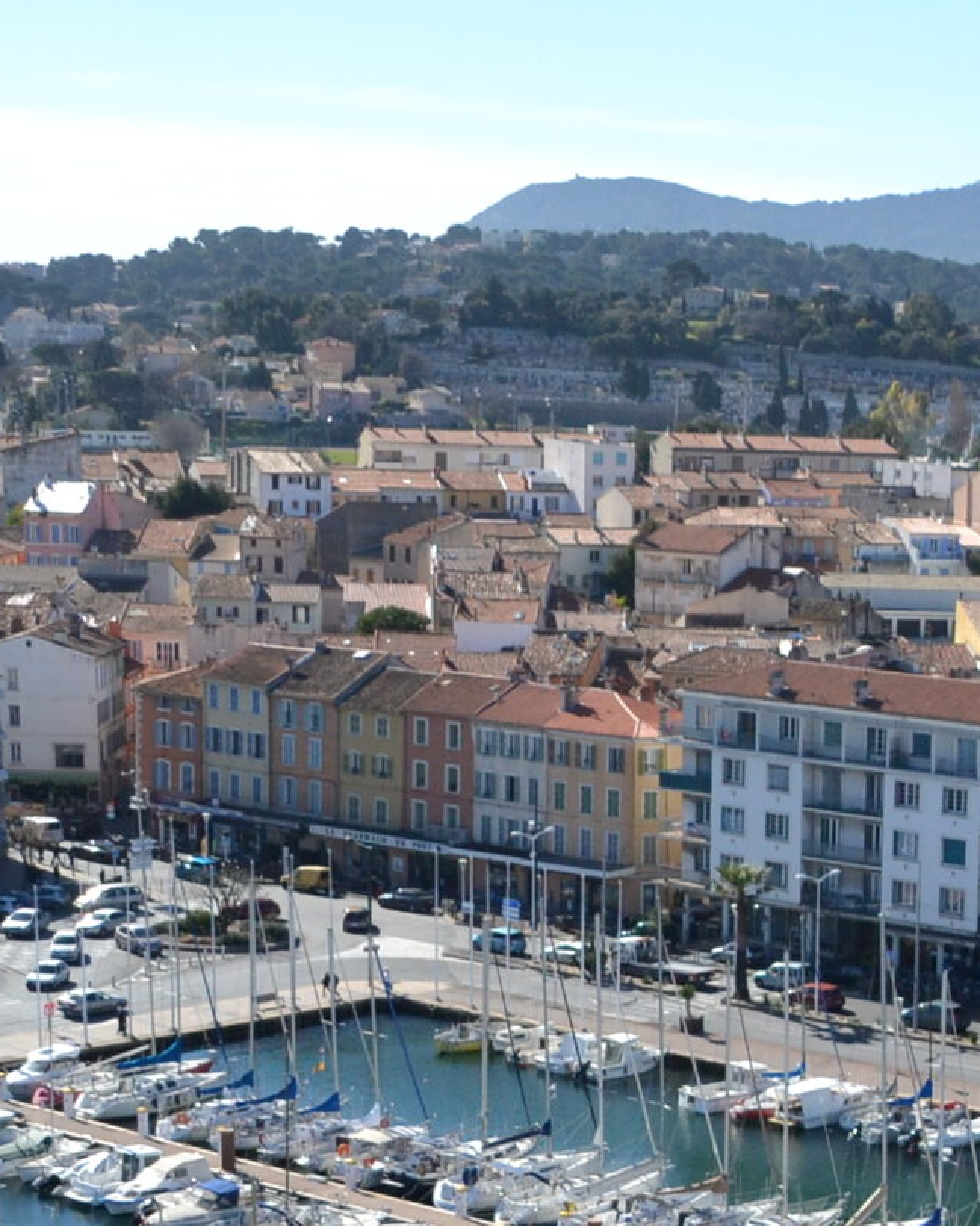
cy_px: 1213
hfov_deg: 16.1
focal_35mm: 89
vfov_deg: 20.8
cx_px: 1358
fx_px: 3227
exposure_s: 1/1600
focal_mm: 20
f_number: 5
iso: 400
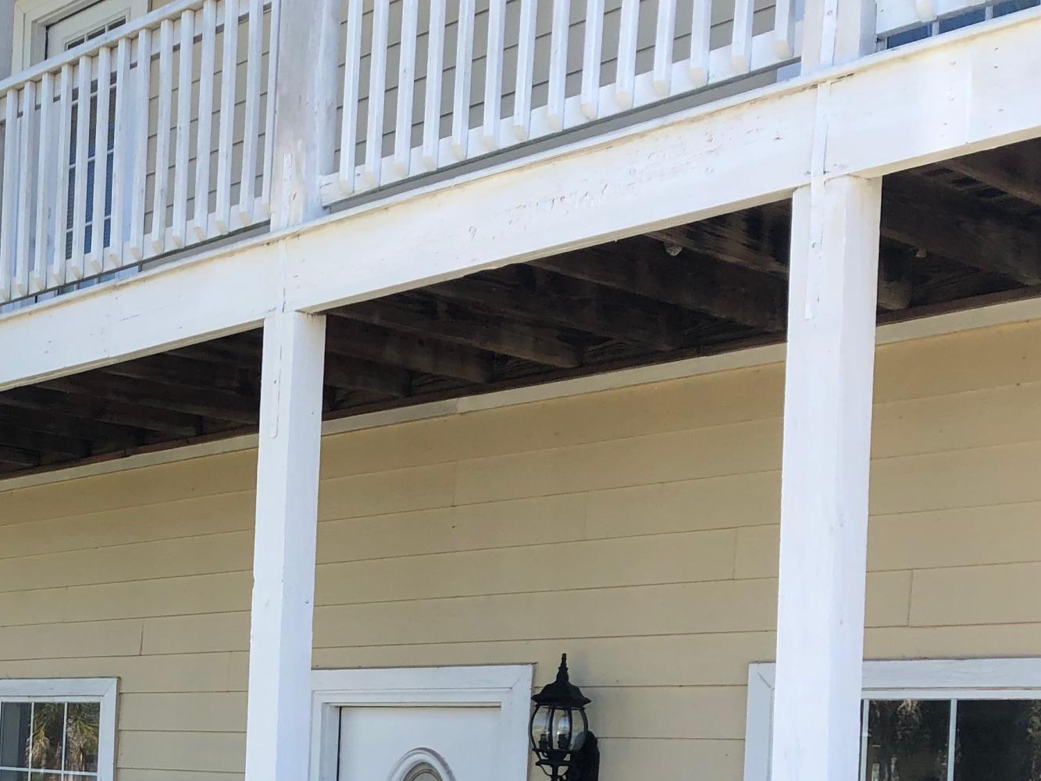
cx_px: -34
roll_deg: -2.4
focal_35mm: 63
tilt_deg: +0.3
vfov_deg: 22.5
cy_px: 763
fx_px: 1895
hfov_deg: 28.5
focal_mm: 4
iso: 20
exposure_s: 1/558
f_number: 1.8
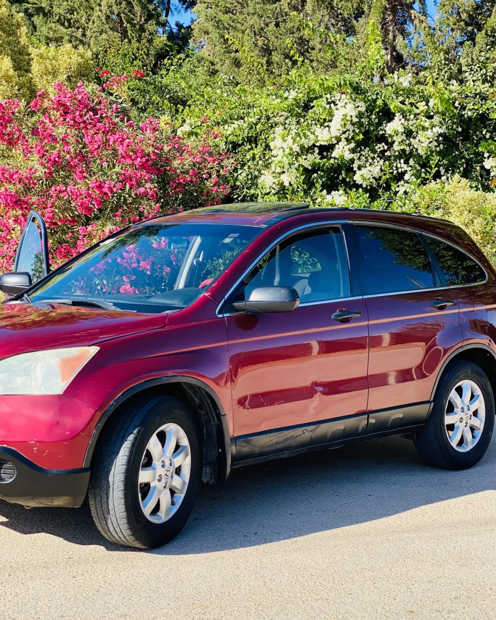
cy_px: 333
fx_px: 1009
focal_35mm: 55
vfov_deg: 34.1
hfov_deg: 27.6
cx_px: 250
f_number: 2
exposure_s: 1/657
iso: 20
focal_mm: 6
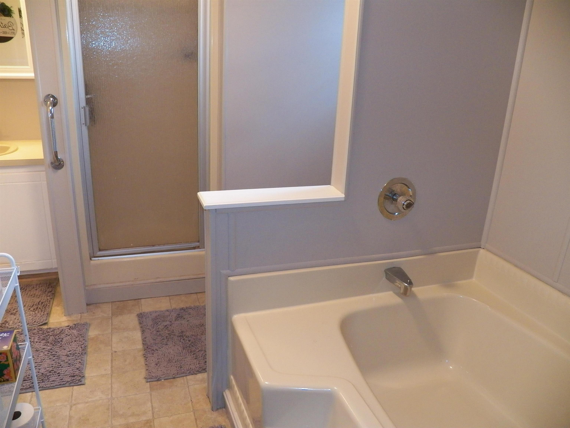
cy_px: 214
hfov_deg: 63.4
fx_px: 461
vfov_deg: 49.7
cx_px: 285
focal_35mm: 28
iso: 400
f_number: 2.8
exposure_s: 1/30
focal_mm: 4.9
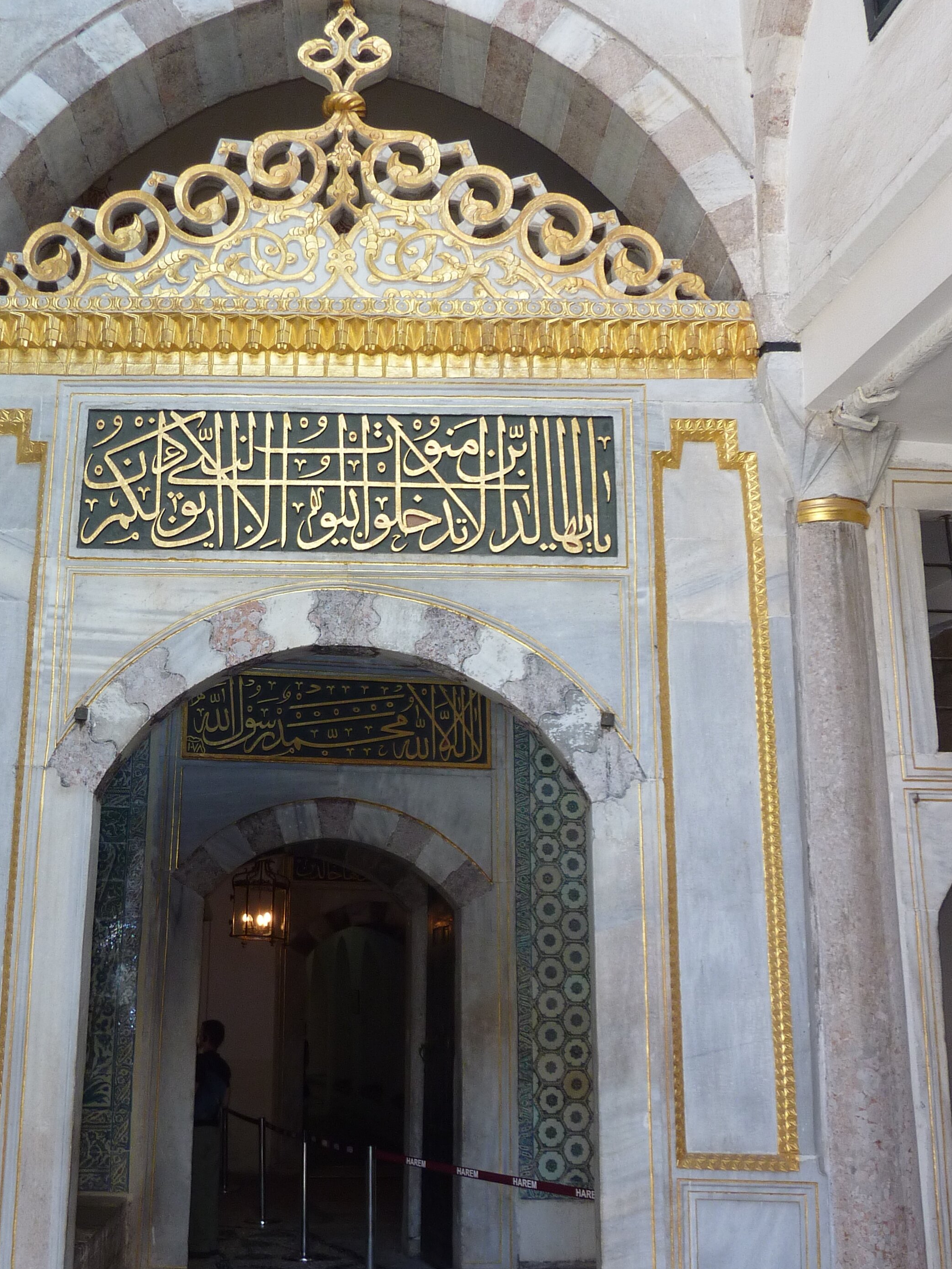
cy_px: 717
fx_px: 1210
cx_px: 348
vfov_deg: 55.2
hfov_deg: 42.6
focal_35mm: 33
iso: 125
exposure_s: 1/30
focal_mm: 4.1
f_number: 3.3
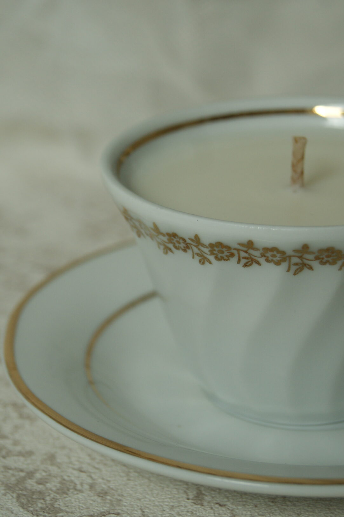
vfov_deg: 15.8
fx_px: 1862
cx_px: 144
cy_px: 221
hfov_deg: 10.6
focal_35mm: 130
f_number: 5.6
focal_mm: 55
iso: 125
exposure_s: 1/100
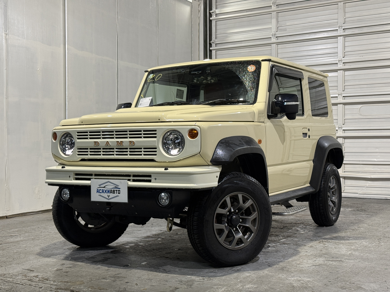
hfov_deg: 39.7
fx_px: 541
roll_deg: -0.1
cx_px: 195
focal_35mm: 48
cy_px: 146
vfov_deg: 30.3
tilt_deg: +0.2
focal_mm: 6.76
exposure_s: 1/60
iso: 100
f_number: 1.78
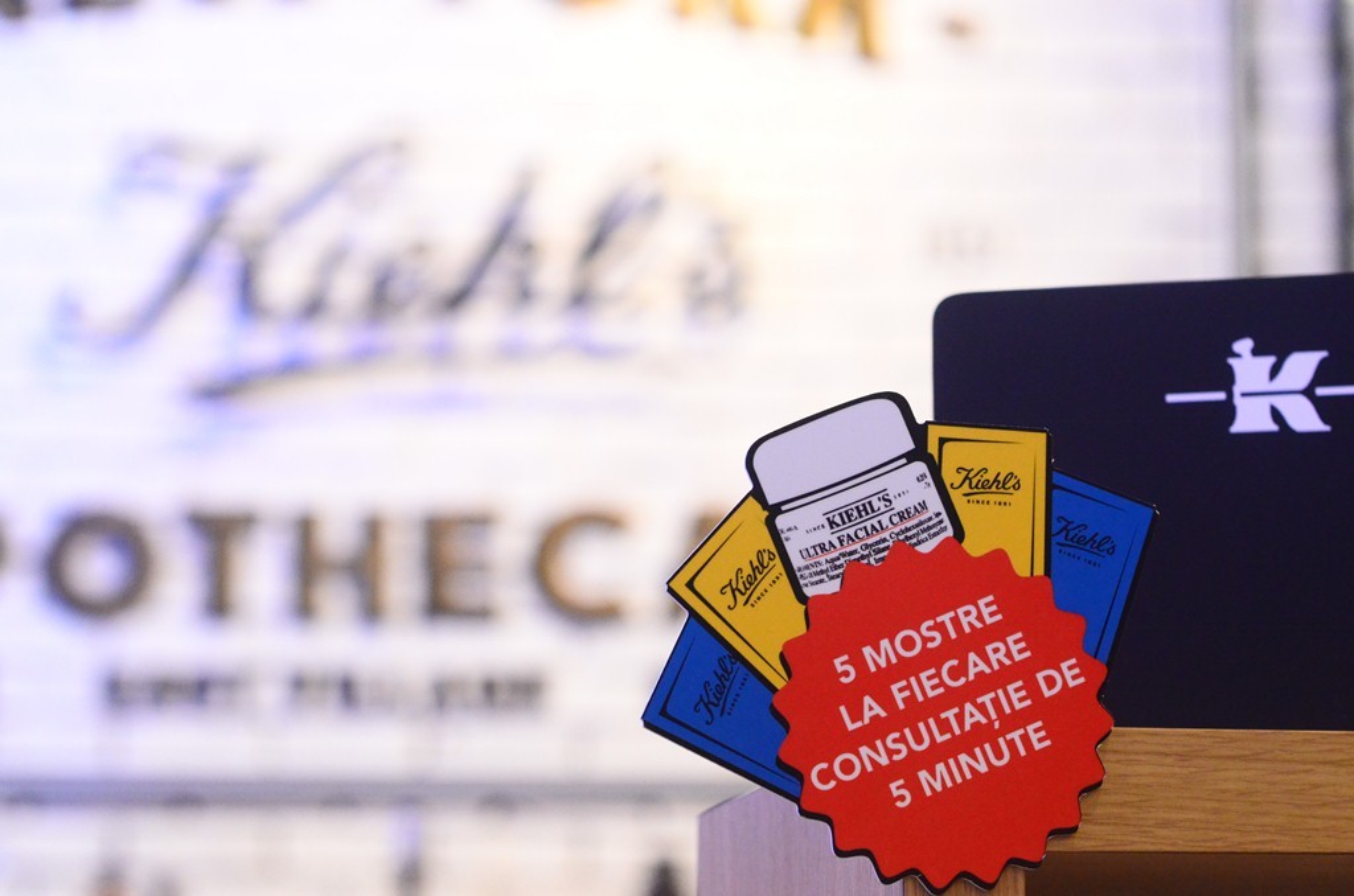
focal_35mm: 105
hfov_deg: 19.5
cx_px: 677
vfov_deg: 13.0
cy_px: 448
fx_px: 3941
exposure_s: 1/400
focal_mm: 70
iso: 3200
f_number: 5
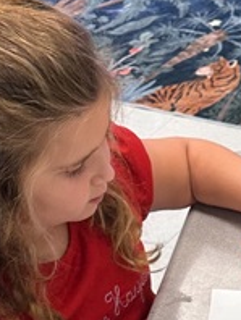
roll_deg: -1.6
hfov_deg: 10.6
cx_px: 543
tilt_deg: -44.2
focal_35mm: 124
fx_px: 1149
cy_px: 462
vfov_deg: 14.9
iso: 80
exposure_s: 1/120
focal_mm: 6.86
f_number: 1.78
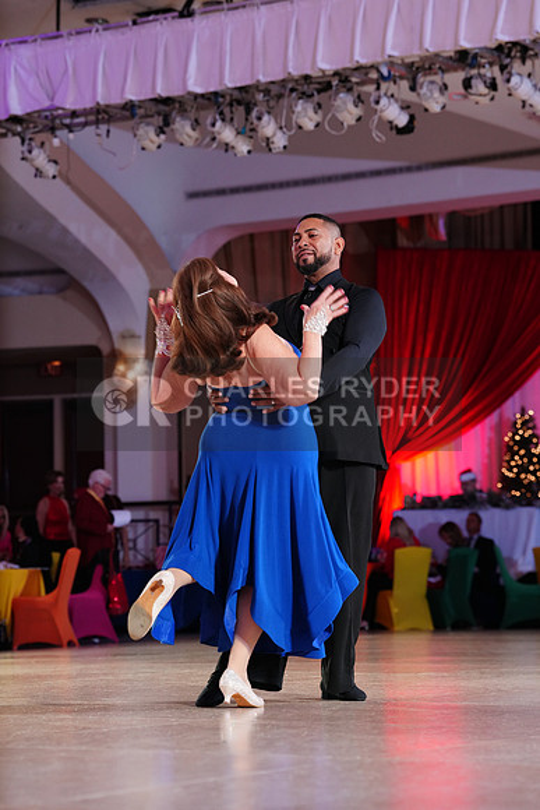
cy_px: 405
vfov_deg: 20.0
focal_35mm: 102
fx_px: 2293
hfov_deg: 13.4
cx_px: 270
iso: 2000
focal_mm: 102
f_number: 4.5
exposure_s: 1/200
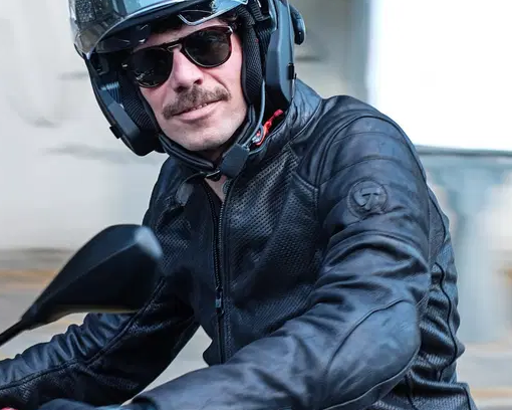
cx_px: 139
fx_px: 1773
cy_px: 184
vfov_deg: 13.2
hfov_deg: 16.4
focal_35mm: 117
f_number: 3.2
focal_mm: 35
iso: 200
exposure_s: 1/125
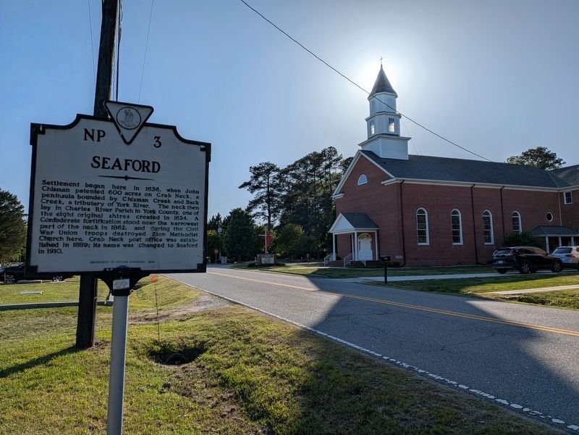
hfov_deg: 71.6
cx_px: 290
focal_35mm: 24
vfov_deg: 56.8
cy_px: 218
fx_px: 401
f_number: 1.7
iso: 29
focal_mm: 4.53
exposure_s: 1/7042
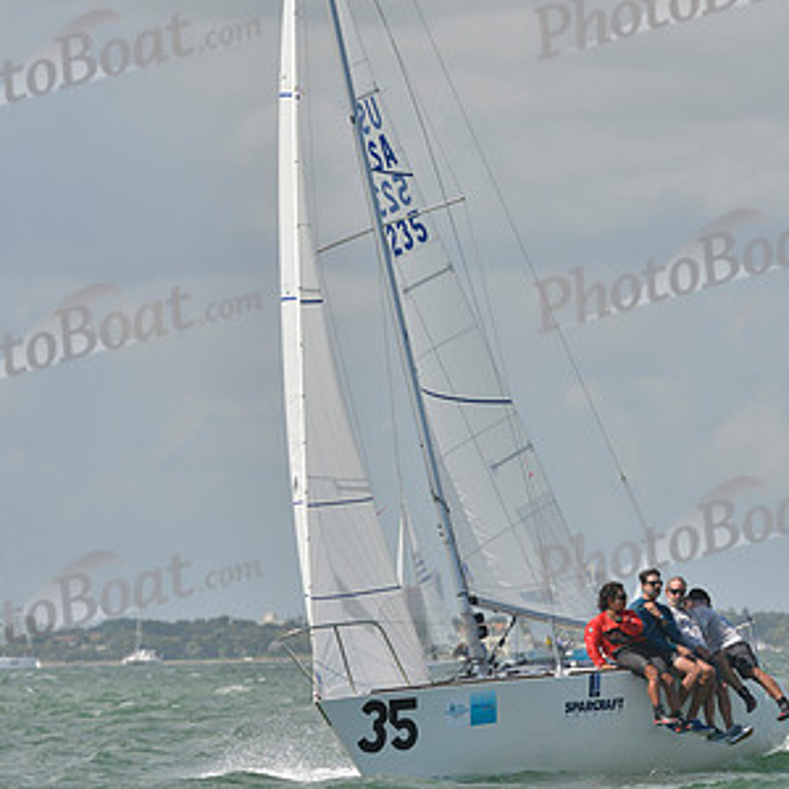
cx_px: 398
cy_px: 166
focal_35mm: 443
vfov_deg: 4.0
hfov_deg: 4.0
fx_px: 11424
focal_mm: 270
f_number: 8
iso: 280
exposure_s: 1/1250
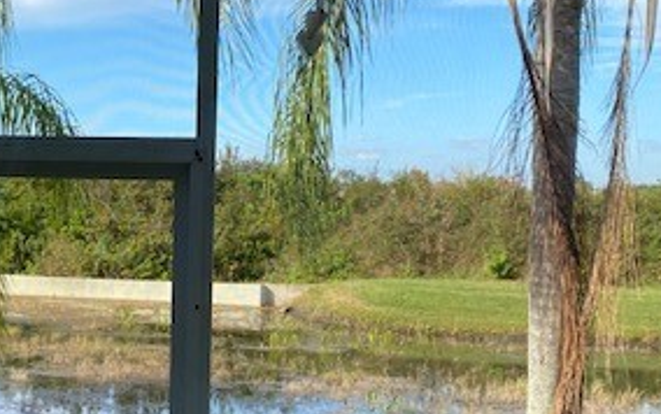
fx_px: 1118
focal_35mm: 62
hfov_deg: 32.2
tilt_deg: -1.3
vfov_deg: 21.0
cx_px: 151
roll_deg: -0.5
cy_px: 247
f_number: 1.8
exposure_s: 1/865
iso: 32
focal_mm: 4.25
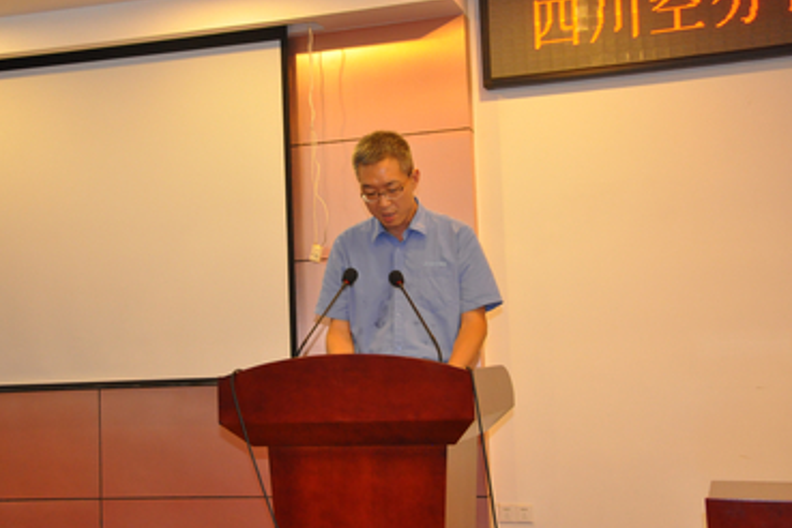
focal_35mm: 52
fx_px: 1144
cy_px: 260
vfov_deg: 26.0
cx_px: 378
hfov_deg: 38.2
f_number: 5
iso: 2000
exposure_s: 1/80
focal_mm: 32
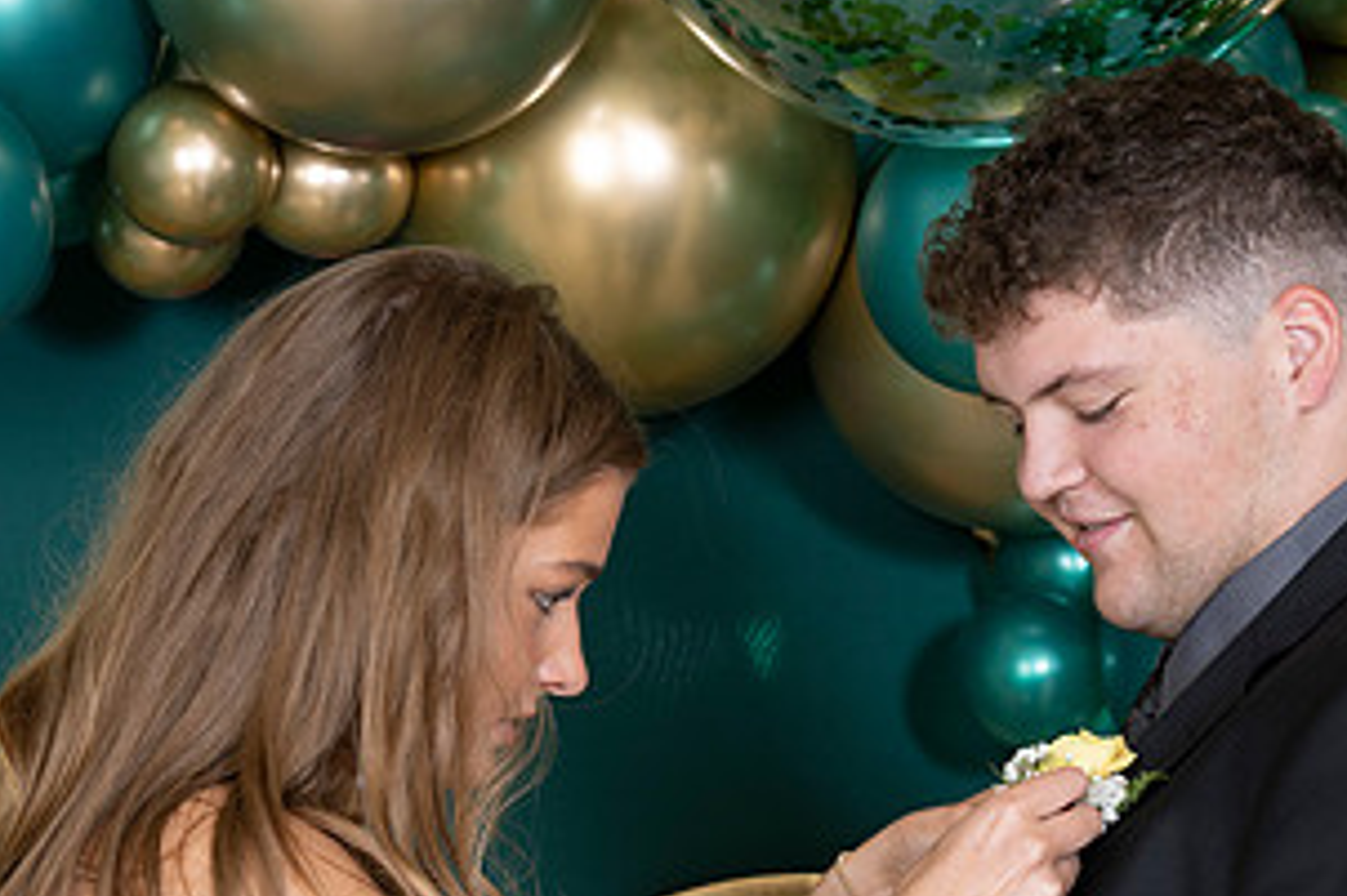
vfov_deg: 7.0
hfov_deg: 10.5
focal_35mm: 196
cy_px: 796
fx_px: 7329
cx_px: 897
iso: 320
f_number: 7.1
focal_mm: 102
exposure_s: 1/125
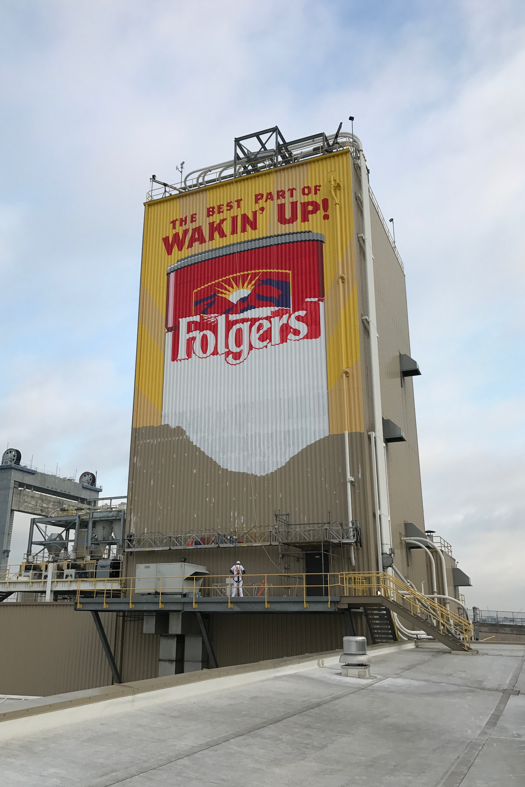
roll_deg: +0.0
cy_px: 403
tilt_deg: +18.3
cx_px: 247
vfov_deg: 61.9
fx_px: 656
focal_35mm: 30
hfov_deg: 43.6
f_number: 1.8
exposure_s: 1/921
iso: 20
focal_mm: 3.99
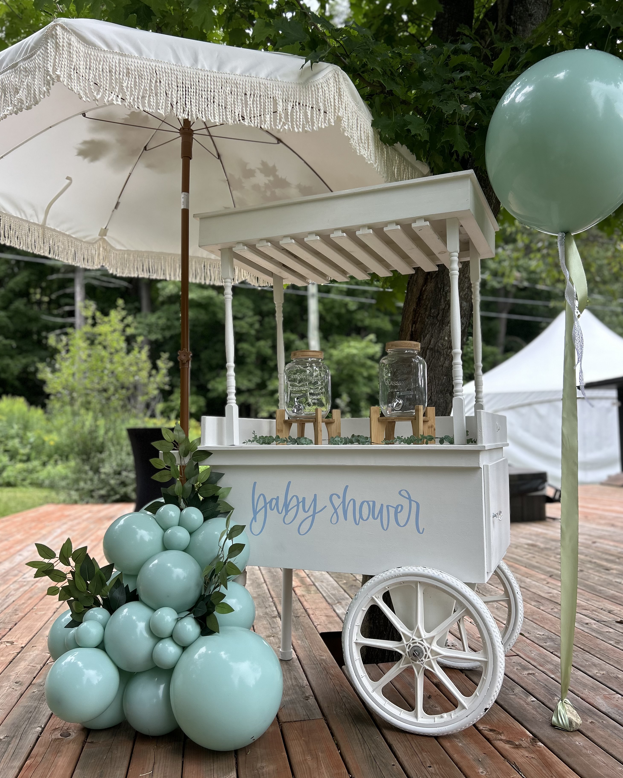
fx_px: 645
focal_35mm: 28
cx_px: 319
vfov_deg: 62.2
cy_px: 409
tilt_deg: +4.3
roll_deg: +0.7
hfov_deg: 51.5
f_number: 1.5
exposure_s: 1/365
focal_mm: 5.7
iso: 50
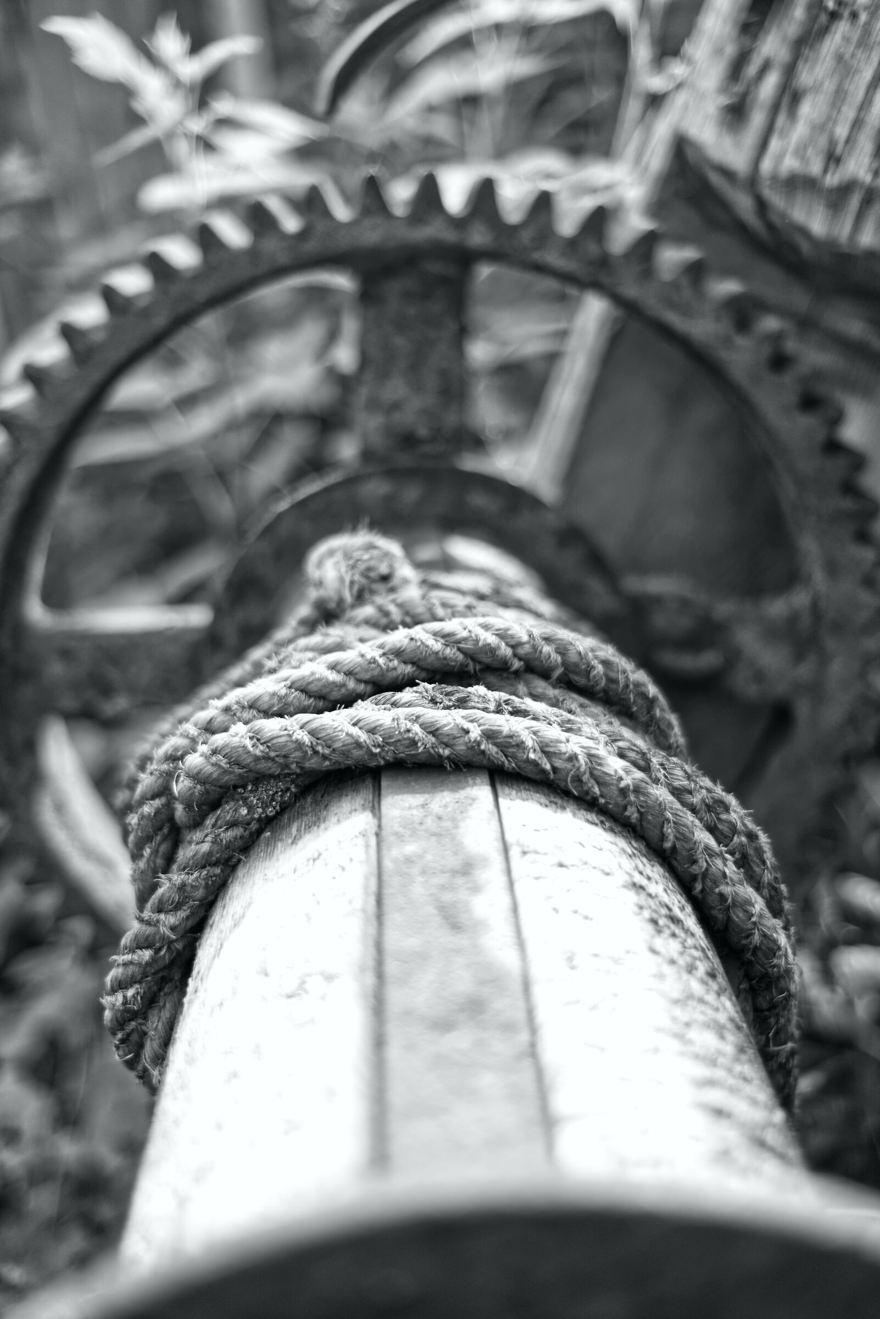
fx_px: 1282
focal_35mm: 35
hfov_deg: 37.9
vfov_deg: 54.4
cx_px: 440
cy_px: 660
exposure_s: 1/250
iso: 160
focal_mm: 23
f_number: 2
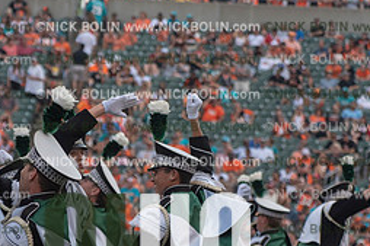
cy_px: 263
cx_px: 147
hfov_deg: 6.4
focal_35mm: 320
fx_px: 3287
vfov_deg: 4.3
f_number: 5.6
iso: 400
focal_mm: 140
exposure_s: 1/1250
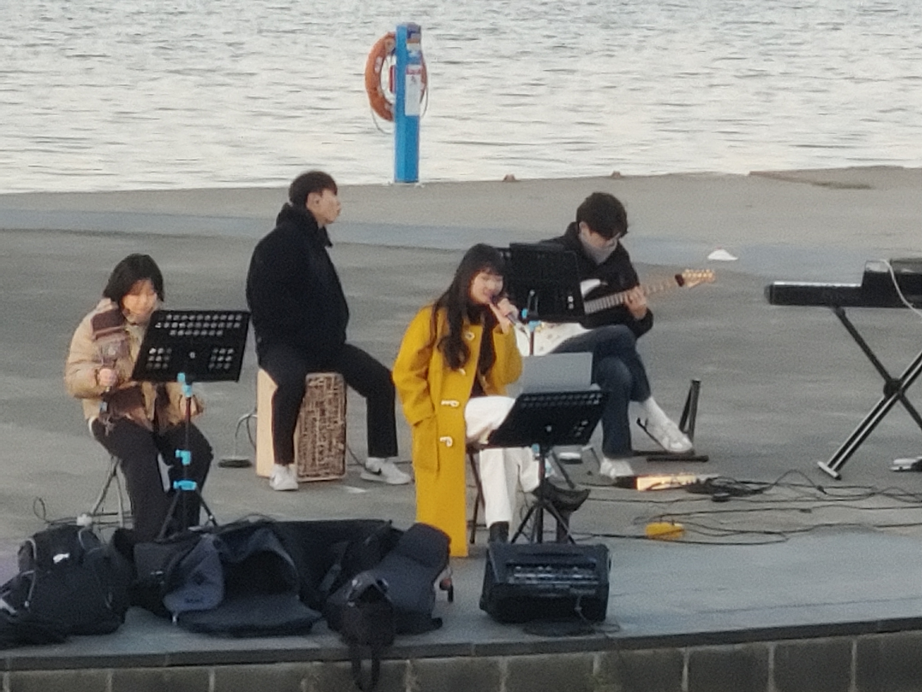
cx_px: 461
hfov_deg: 7.9
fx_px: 6712
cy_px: 346
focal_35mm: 252
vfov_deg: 5.9
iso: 250
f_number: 2.4
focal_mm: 5.88
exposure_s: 1/120
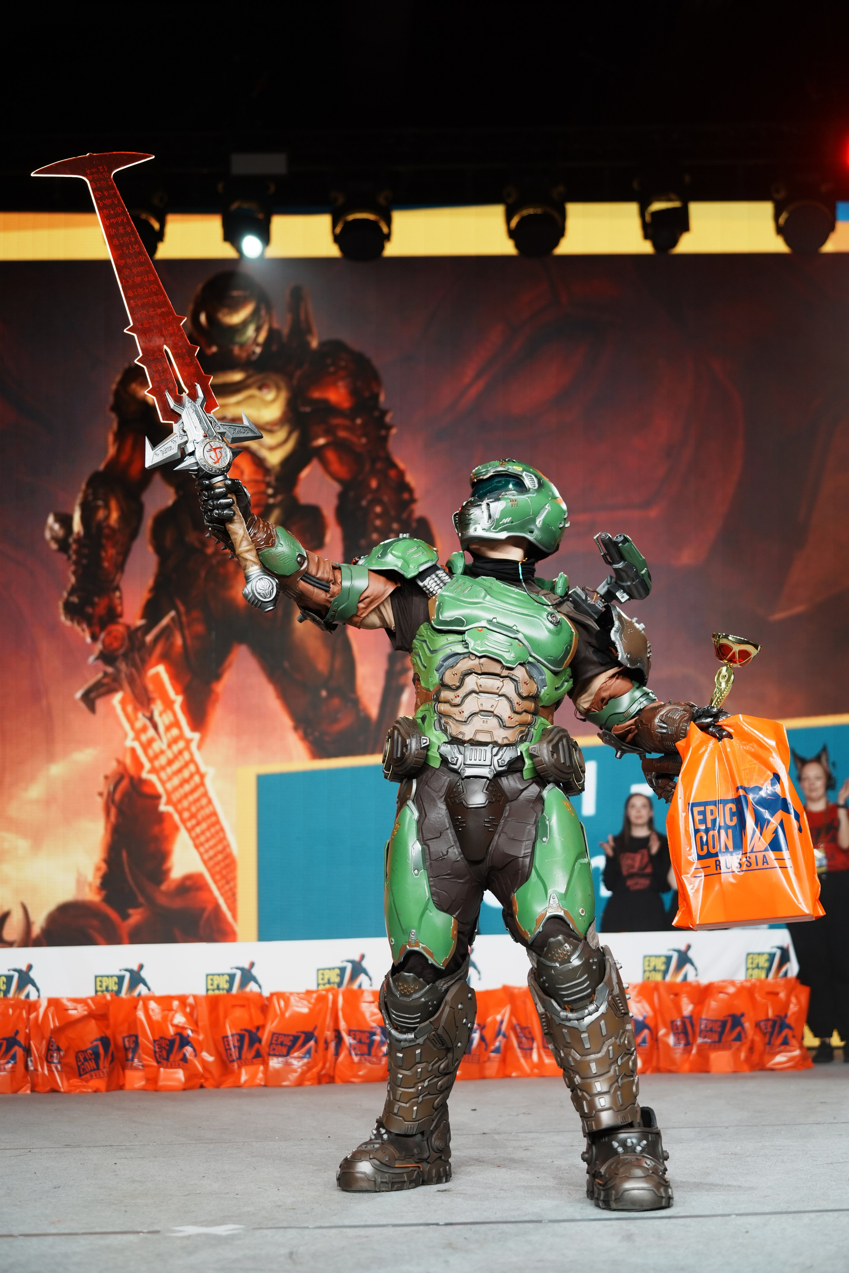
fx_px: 1556
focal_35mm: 44
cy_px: 636
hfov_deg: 30.5
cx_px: 424
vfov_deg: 44.5
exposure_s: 1/640
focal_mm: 44
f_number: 2.2
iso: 400
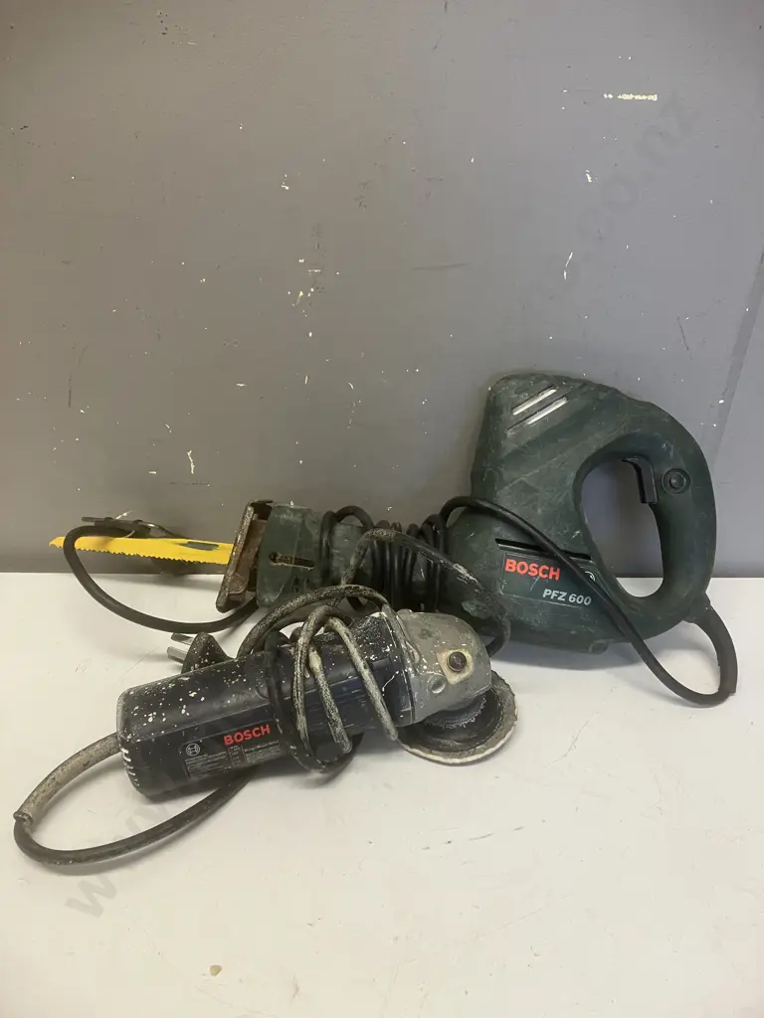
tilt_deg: -28.8
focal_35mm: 28
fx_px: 824
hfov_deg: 49.7
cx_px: 382
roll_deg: -2.8
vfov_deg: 63.4
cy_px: 509
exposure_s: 1/50
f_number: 1.8
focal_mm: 3.99
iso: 64
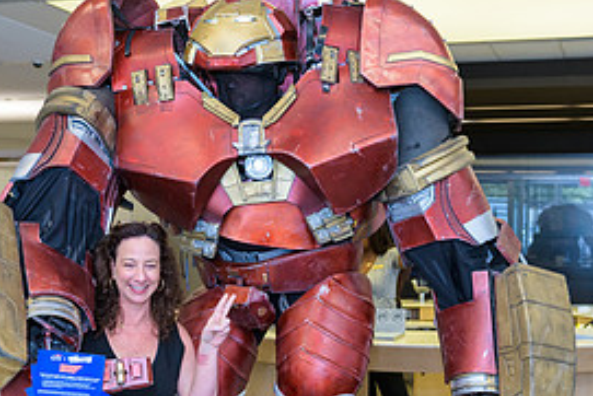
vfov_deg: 22.2
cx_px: 322
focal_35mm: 60
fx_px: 989
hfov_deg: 33.4
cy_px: 349
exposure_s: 1/125
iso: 800
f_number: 3.2
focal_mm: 28
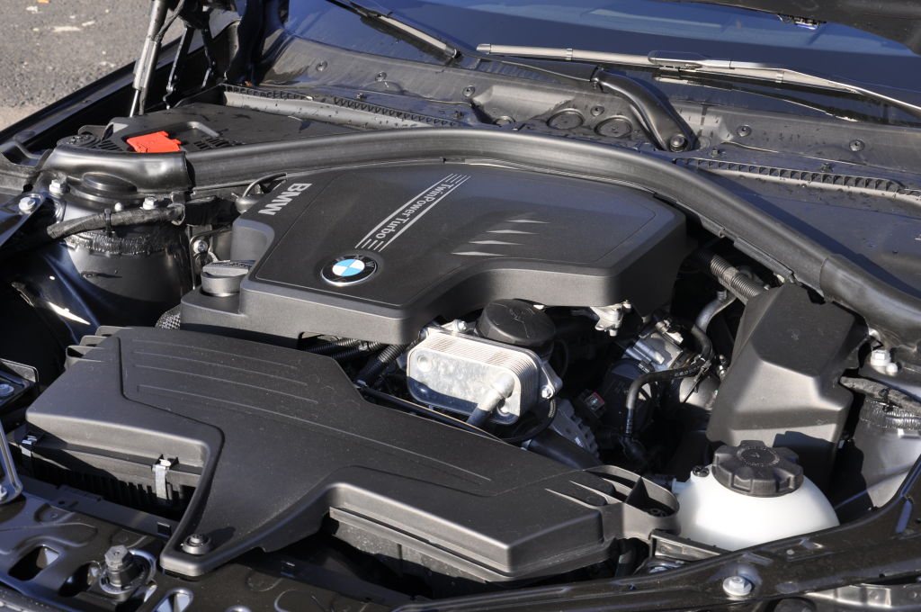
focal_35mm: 60
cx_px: 460
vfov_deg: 22.6
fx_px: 1533
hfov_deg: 33.4
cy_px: 306
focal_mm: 40
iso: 200
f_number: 10
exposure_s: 1/100
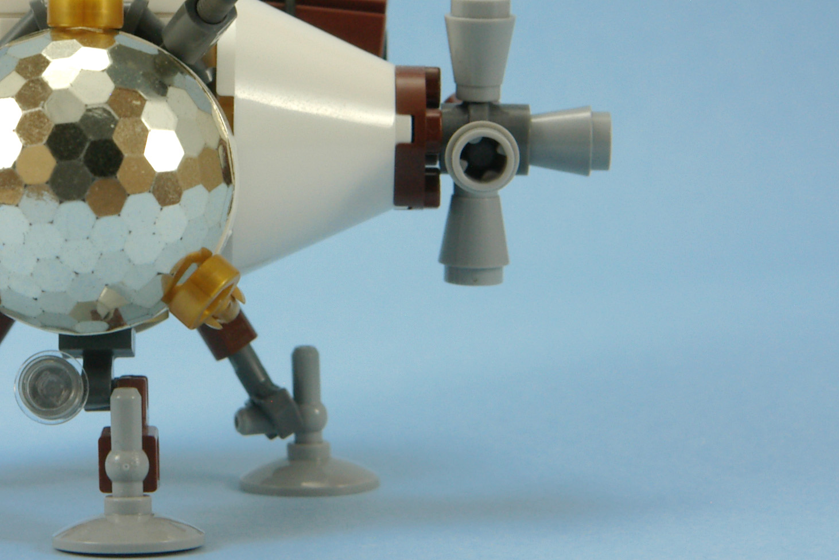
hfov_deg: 9.5
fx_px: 5036
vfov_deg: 6.4
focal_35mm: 216
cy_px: 112
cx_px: 41
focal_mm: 70
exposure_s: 1/15
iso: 400
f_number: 11
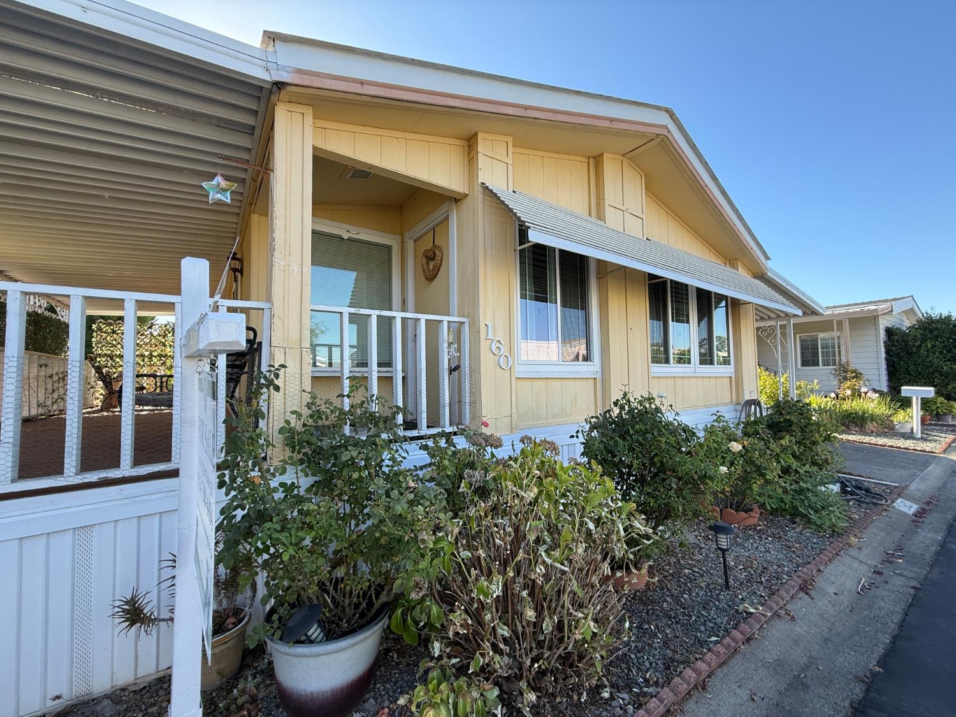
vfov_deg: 85.7
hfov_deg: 102.1
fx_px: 387
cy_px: 358
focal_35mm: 14
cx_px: 478
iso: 50
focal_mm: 2.22
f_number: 2.2
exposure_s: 1/218
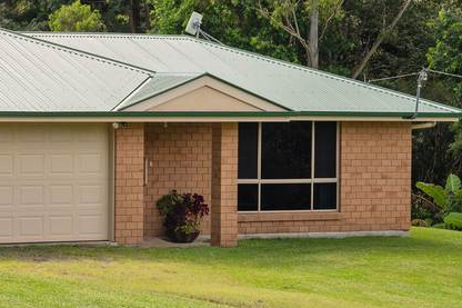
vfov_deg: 9.1
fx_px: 1924
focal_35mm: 150
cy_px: 75
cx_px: 8
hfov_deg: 13.5
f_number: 7.1
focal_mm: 61
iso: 100
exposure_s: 1/400
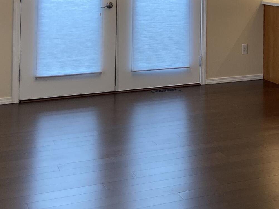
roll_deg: -0.7
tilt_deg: -0.7
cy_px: -40
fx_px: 629
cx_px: 289
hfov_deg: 23.8
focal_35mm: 78
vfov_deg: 18.0
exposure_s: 1/120
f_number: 1.8
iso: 125
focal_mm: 4.25
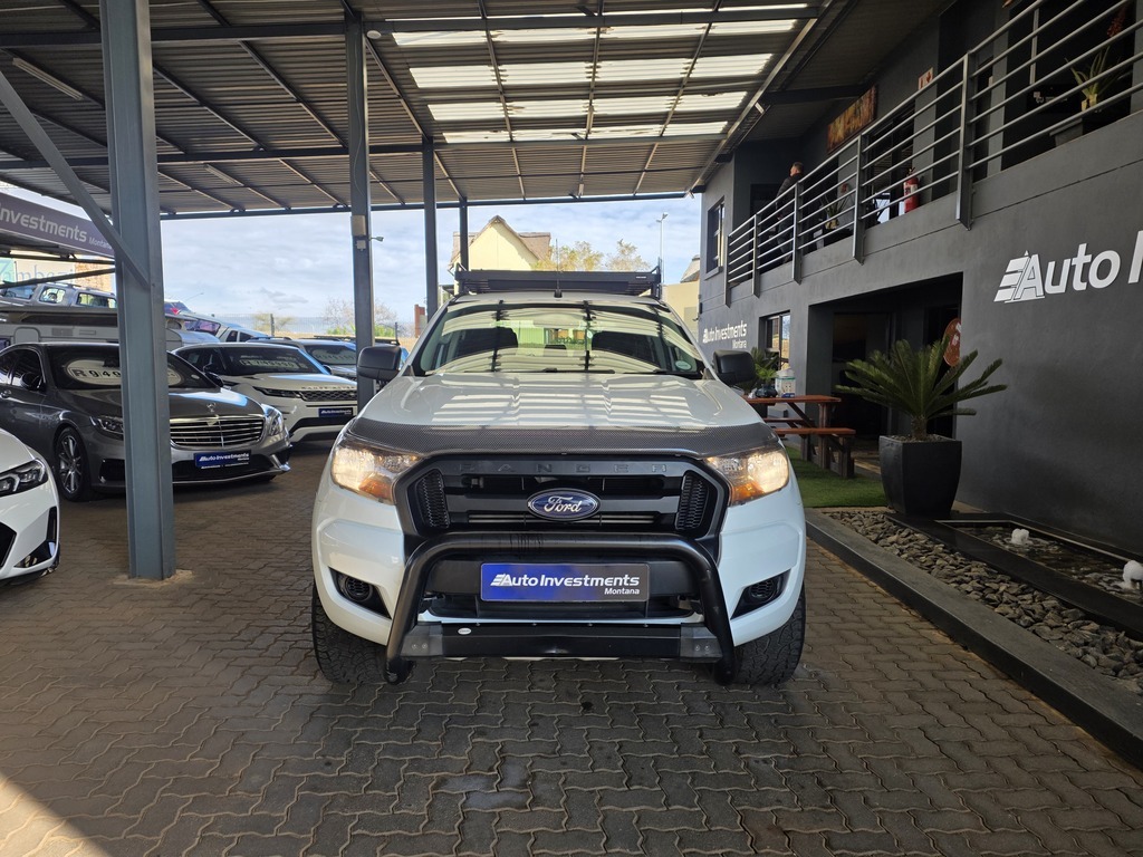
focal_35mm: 23
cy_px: 428
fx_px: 759
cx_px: 572
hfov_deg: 73.9
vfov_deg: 58.9
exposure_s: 1/1742
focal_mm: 6.25
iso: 80
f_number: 1.7
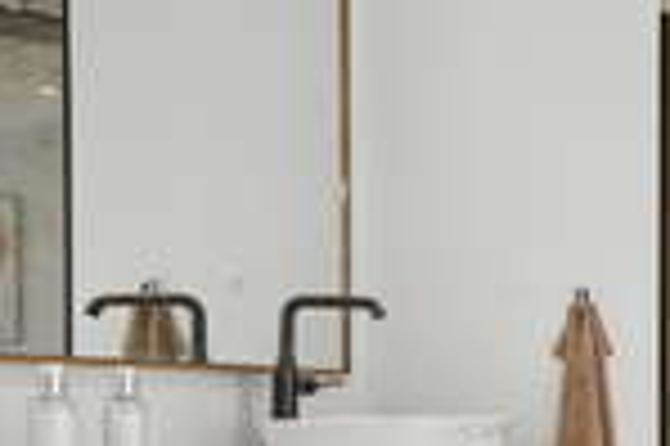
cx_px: 935
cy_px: 410
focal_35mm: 48
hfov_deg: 29.8
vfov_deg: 26.9
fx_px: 892
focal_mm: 17
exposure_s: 1/25
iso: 200
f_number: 6.3
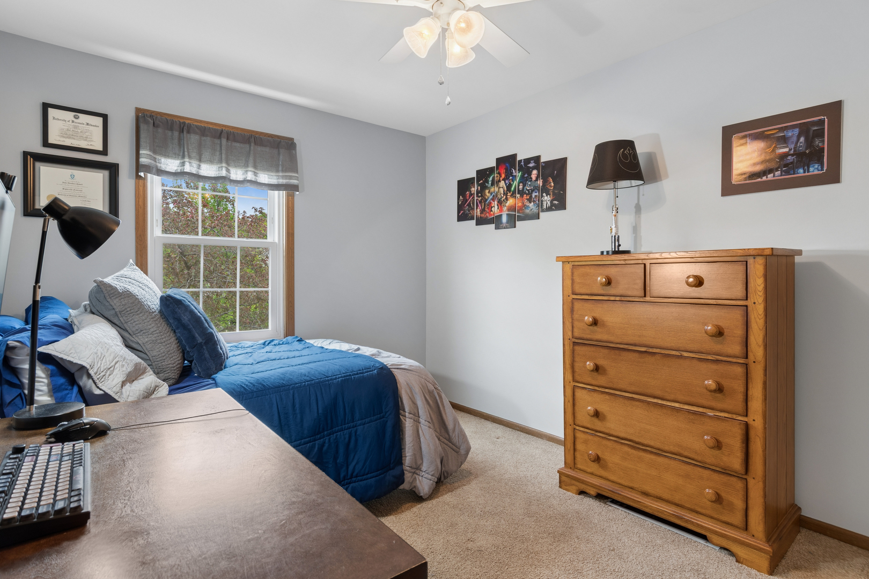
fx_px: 434
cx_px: 434
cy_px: 290
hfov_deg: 90.0
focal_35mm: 18
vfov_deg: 67.4
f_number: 8
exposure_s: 1/3.33
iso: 250
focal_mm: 12
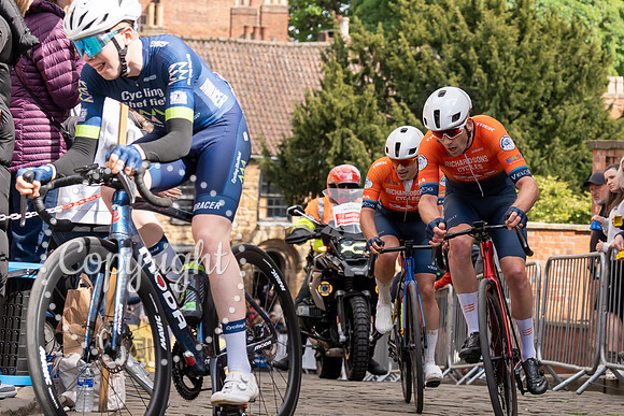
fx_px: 2022
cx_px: 520
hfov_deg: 17.4
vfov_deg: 11.7
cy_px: 69
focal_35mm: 117
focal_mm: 70
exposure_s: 1/1000
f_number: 5
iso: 320
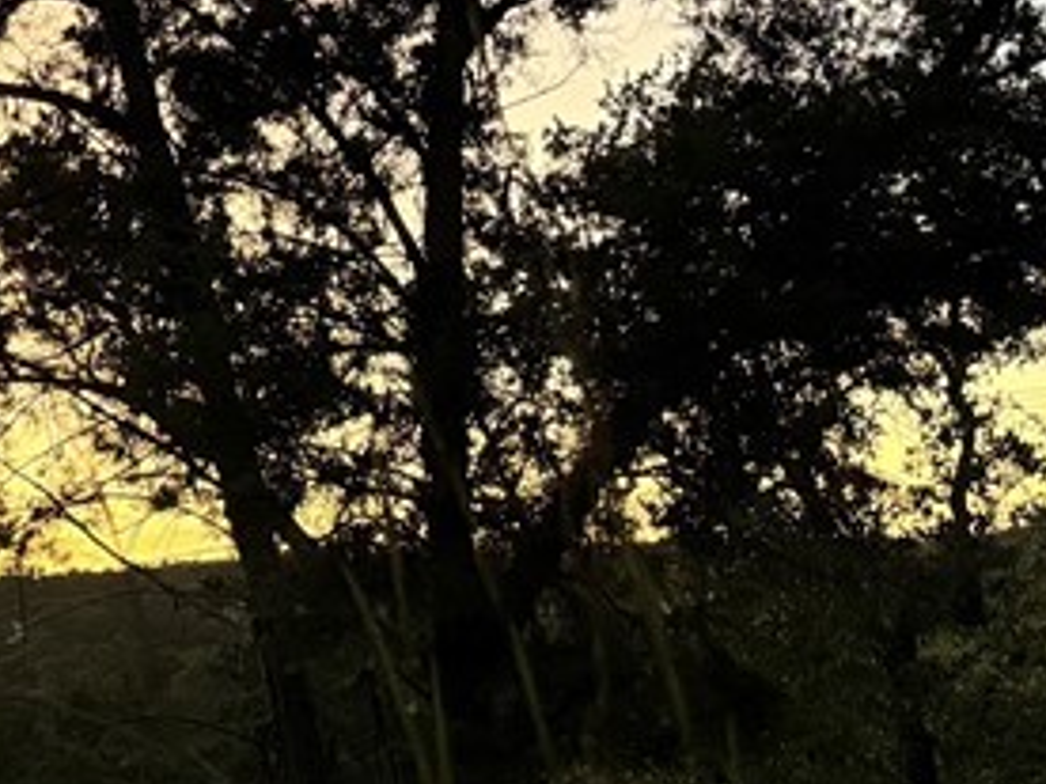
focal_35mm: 89
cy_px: 341
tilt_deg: +7.9
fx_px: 2689
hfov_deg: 19.9
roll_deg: +0.8
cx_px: -383
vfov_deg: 16.6
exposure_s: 1/60
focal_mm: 6.76
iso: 500
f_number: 1.78
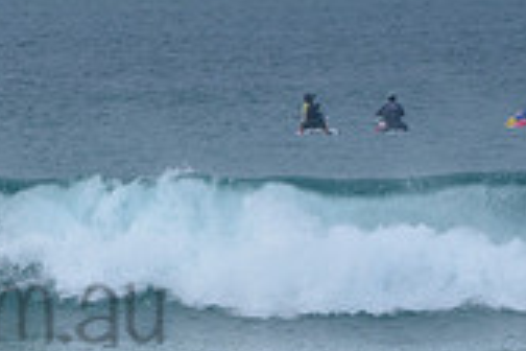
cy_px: 271
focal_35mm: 691
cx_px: -166
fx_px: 10095
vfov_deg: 2.0
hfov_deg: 3.0
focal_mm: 200
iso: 360
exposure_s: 1/2000
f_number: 5.6
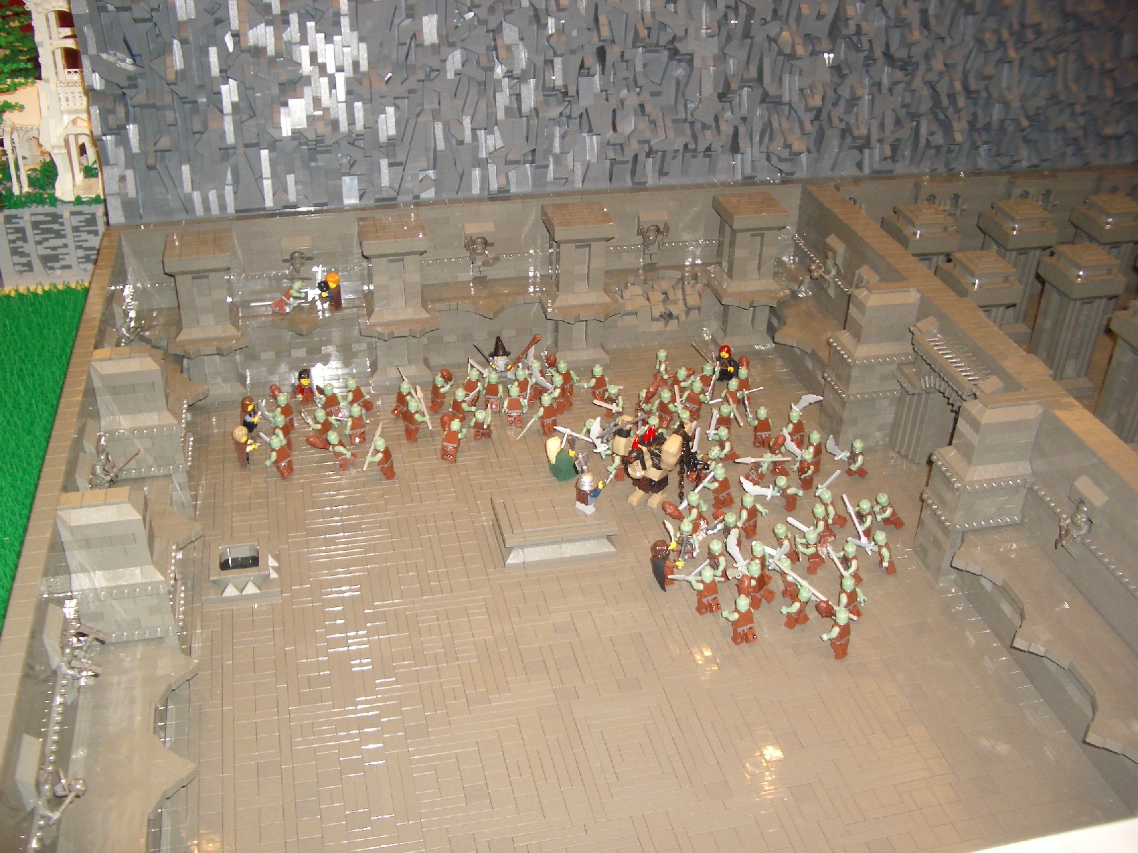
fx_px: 1151
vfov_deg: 40.7
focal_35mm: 35
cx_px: 569
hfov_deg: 52.6
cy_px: 426
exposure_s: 1/60
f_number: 2.6
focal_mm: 5.8
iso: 100
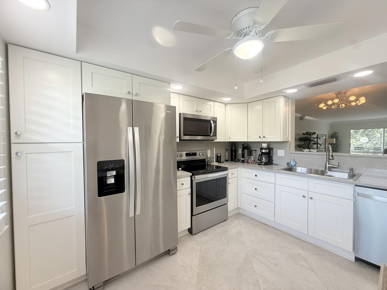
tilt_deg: -0.9
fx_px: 157
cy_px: 145
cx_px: 194
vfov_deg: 85.7
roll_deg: +0.5
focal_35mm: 14
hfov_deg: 102.1
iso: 160
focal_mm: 2.22
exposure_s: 1/120
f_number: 2.2
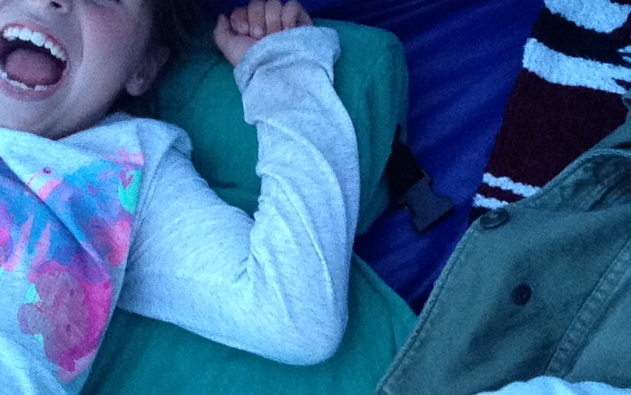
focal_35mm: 58
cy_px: 181
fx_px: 997
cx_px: 304
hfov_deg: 35.1
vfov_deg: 22.4
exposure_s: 1/30
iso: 320
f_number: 2.4
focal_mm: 2.18
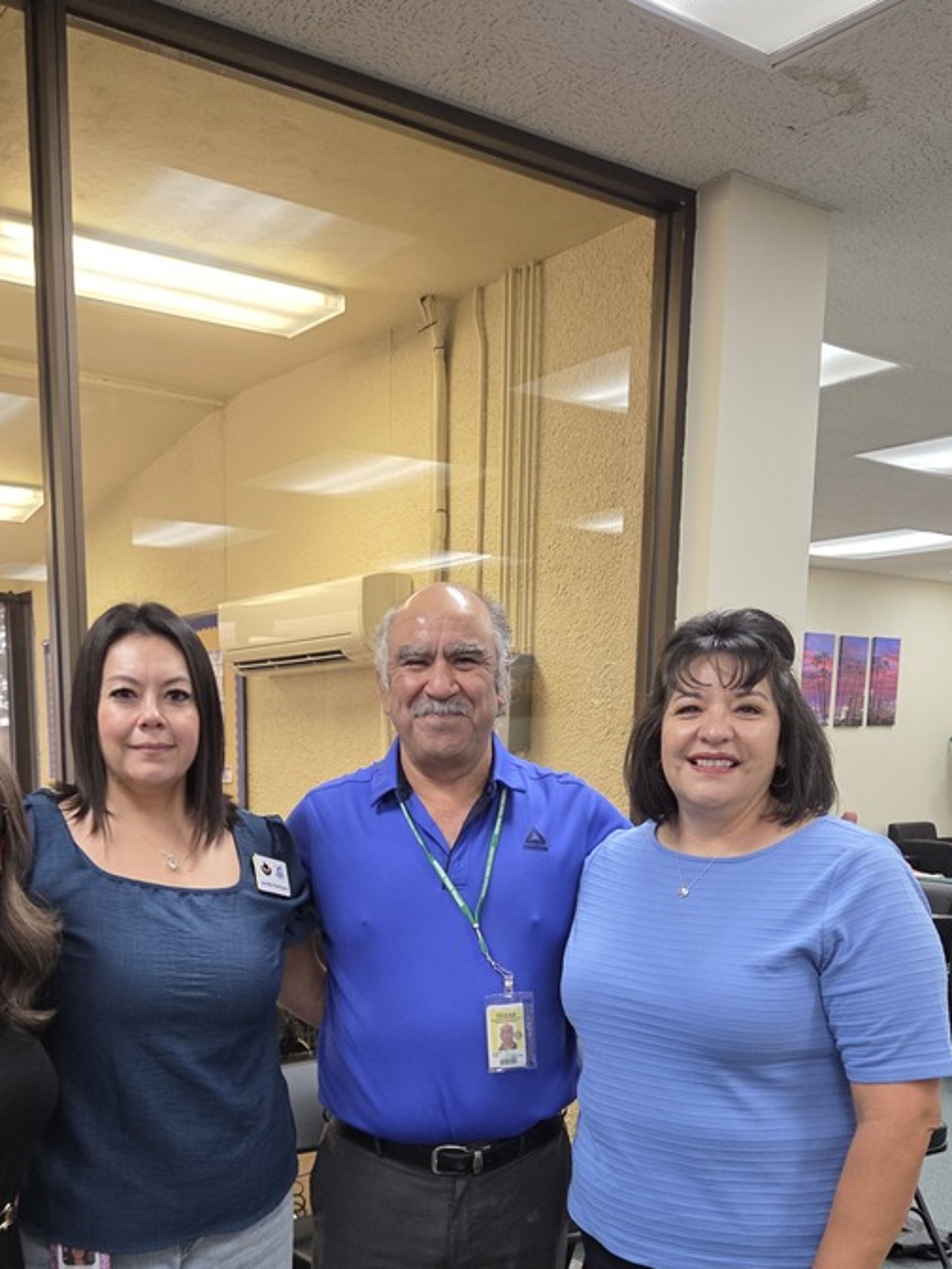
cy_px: 952
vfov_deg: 50.4
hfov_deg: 40.4
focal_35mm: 35
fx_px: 1283
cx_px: 354
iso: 320
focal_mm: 5.4
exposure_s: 1/120
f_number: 1.8
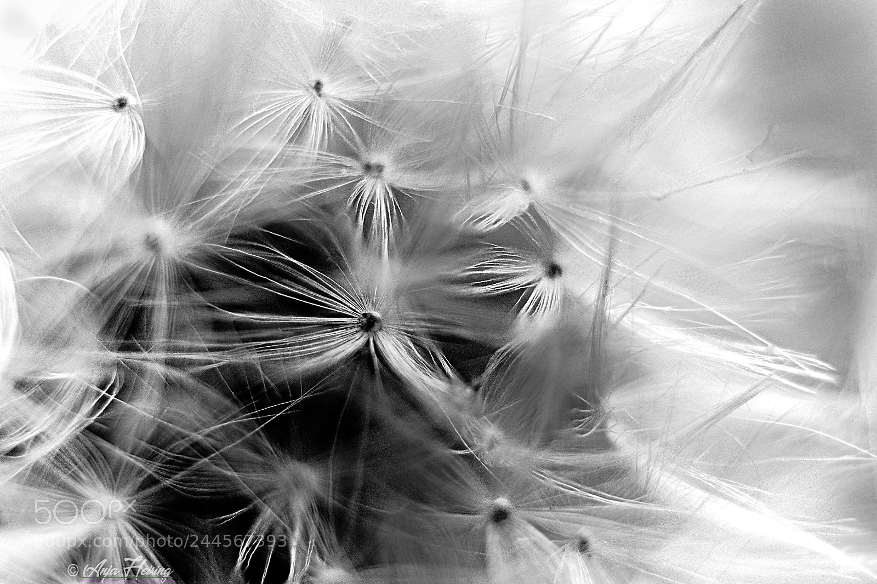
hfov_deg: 43.6
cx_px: 438
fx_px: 1096
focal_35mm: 45
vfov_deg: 29.9
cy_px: 292
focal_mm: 30
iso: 800
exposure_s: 1/45
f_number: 2.8
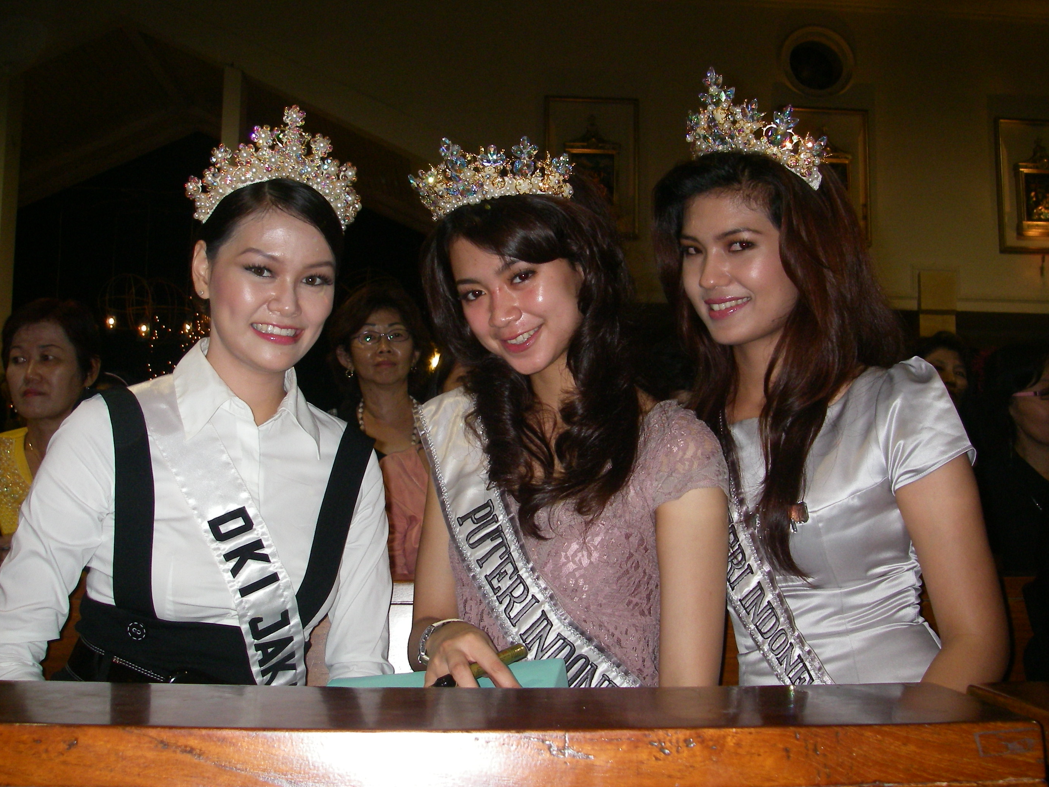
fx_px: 1182
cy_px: 386
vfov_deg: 36.8
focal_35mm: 39
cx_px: 518
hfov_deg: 47.9
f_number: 3.3
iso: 200
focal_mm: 6.3
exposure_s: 1/40
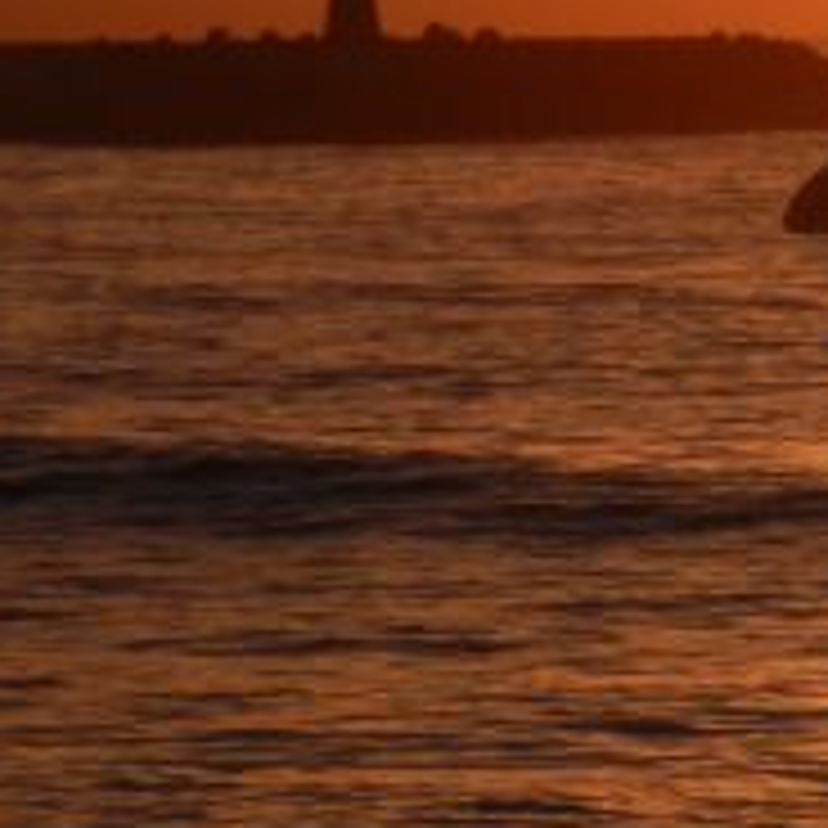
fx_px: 15073
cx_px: 1323
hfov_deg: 3.1
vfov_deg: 3.1
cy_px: 76
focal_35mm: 557
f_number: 8
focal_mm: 25.7
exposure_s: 1/1500
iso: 160
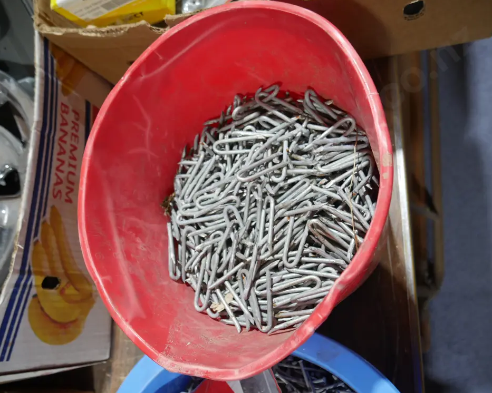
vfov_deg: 48.5
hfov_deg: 58.8
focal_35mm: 30
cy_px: 196
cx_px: 257
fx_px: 437
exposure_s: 1/60
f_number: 3.5
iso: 400
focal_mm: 14
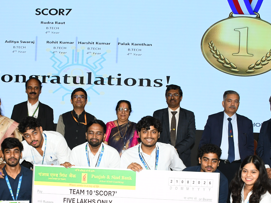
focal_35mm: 51
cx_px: 113
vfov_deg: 28.2
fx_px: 399
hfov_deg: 37.4
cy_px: 148
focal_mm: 20
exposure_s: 1/125
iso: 1000
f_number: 8
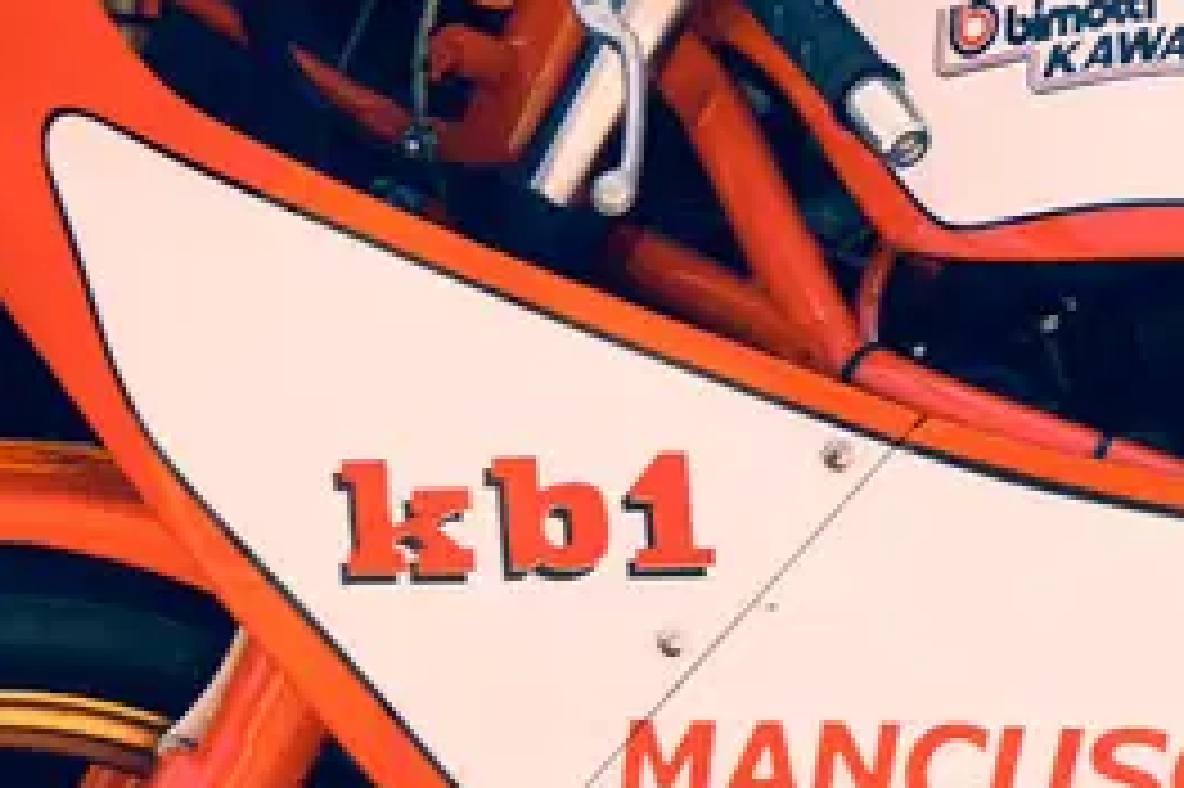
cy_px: 756
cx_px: 1598
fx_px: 19359
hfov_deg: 3.5
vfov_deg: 2.3
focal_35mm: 589
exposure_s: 1/320
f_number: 5
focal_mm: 86
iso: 250
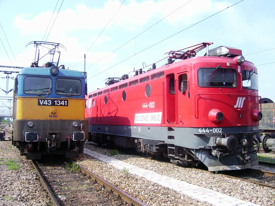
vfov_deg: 41.8
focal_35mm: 34
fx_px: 270
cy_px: 103
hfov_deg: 54.0
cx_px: 138
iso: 80
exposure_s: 1/250
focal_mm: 5.6
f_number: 4.8
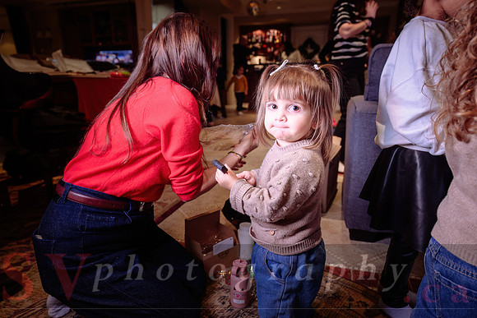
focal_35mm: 26
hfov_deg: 70.4
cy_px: 159
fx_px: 338
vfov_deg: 50.4
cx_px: 238
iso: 500
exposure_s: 1/50
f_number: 4
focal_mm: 25.5
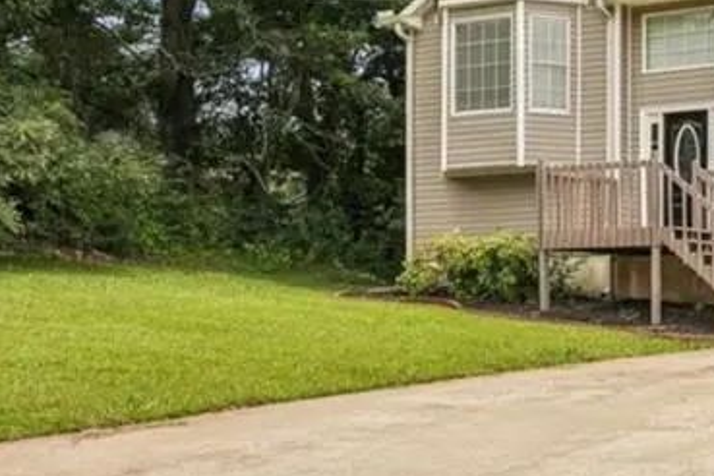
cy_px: 281
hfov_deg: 27.5
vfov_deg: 22.2
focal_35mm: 61
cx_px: 927
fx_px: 1210
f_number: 8
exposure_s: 1/2000
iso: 800
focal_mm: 22
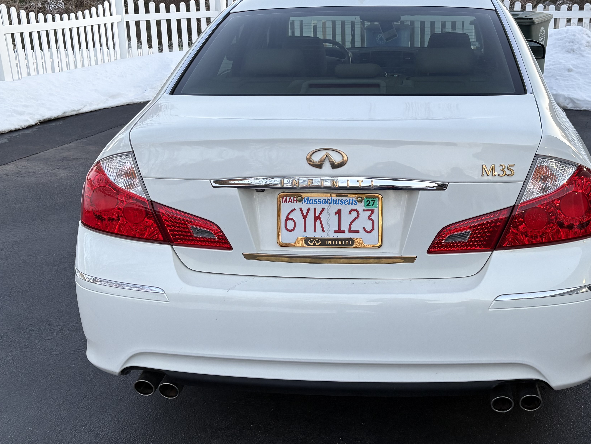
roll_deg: +0.0
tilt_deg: -15.4
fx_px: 768
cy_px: 177
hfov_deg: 41.9
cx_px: 354
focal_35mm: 45
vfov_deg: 32.1
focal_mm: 5.96
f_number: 1.6
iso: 80
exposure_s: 1/122
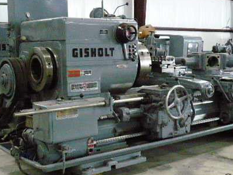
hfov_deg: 34.3
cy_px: 106
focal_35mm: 56
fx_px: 377
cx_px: 131
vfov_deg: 26.0
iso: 800
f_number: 2.8
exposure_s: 1/100
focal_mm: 5.8
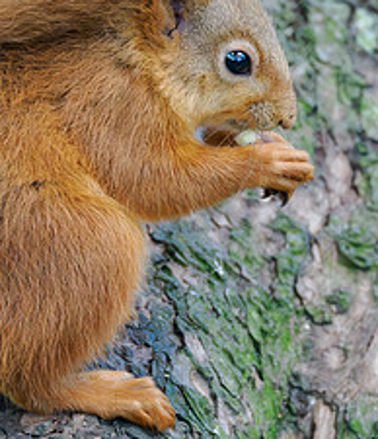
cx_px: 209
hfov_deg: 1.0
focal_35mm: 1630
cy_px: 47
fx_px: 21806
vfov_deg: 1.2
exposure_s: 1/800
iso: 8000
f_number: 4
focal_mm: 300
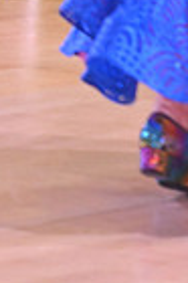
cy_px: -299
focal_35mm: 540
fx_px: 4240
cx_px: -84
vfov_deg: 3.8
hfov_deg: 2.5
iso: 5000
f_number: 5
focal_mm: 130
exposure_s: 1/400
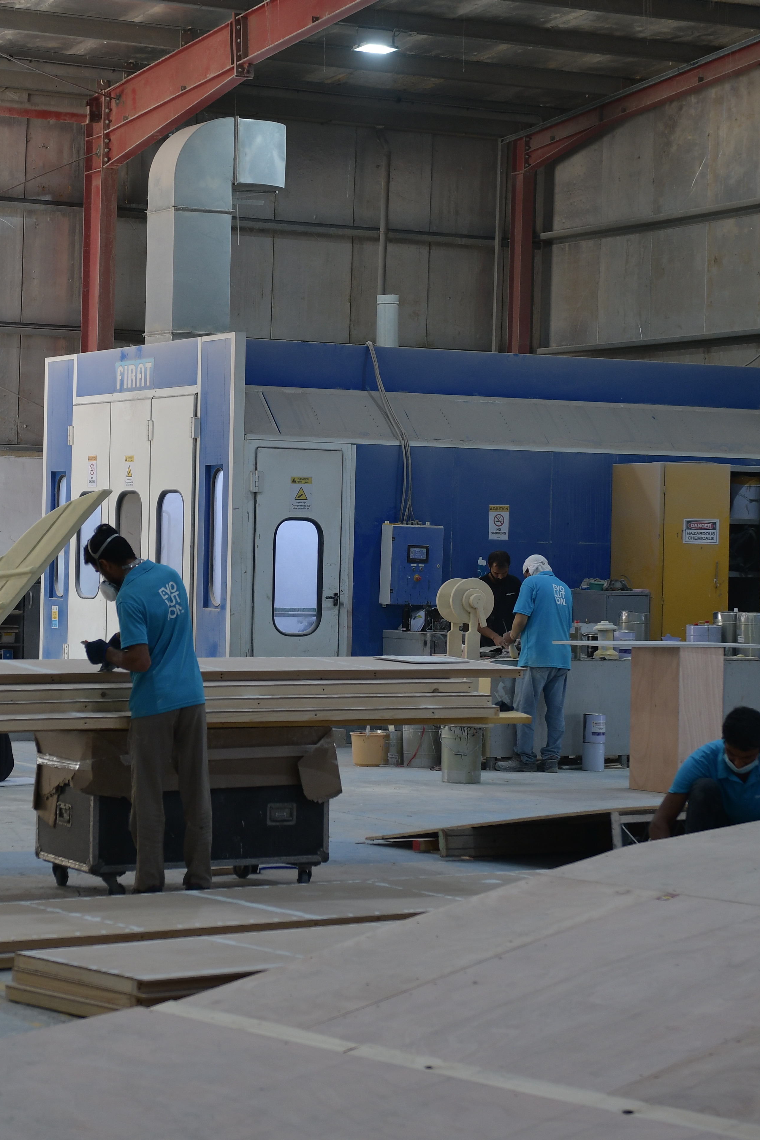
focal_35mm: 86
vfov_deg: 23.6
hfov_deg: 15.8
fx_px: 2723
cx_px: 202
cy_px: 523
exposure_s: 1/125
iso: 200
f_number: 3.2
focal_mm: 40
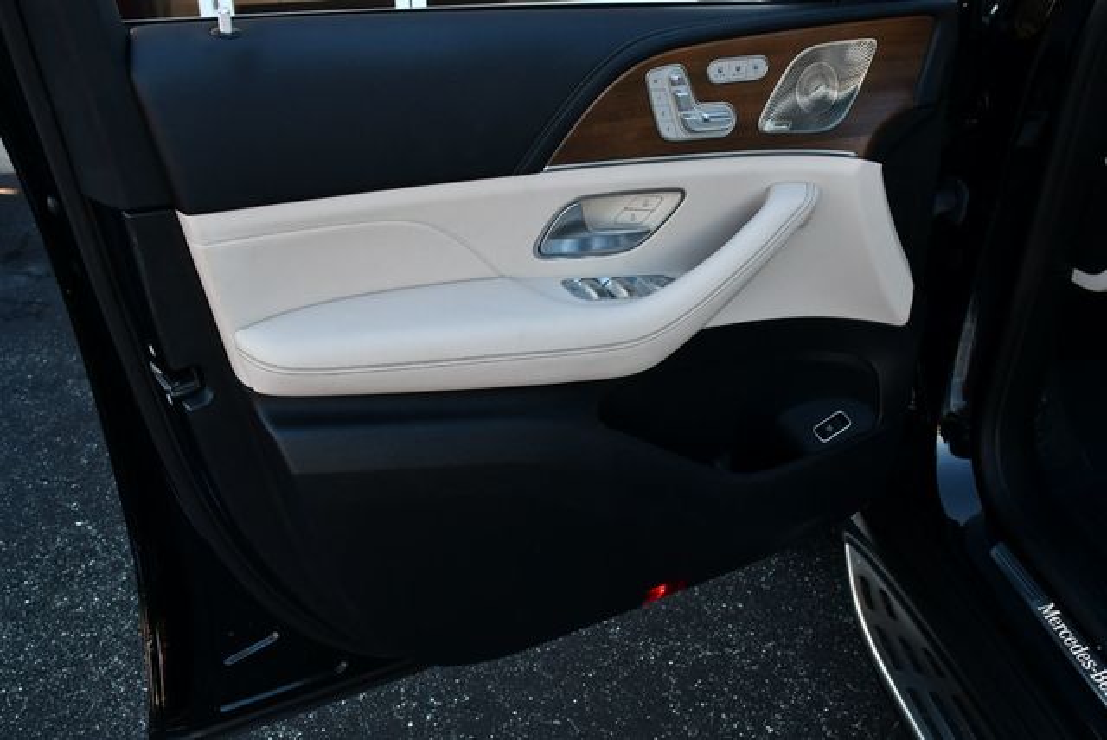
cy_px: 370
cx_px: 554
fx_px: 1108
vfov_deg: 36.9
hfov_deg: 53.1
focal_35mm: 36
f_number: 5.6
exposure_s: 1/250
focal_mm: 18
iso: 320
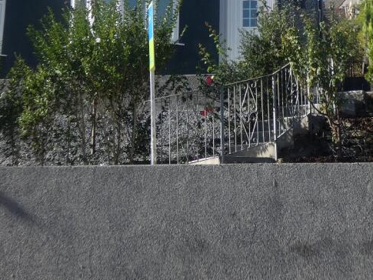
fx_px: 819
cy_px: -6
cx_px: 269
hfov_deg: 25.4
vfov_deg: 18.8
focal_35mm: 76
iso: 80
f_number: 3.5
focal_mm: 6.5
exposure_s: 1/800
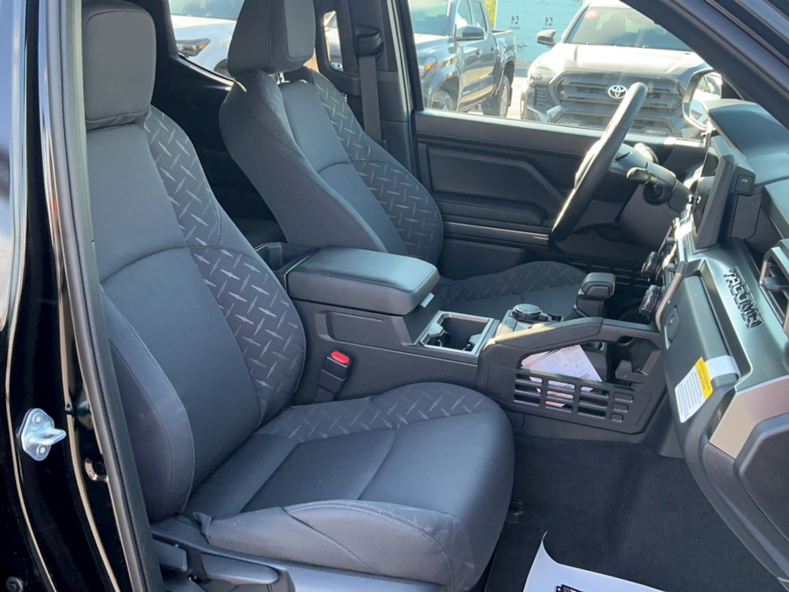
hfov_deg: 60.0
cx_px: 394
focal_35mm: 30
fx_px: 684
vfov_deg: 46.8
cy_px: 296
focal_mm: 3
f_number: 1.8
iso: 64
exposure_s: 1/100
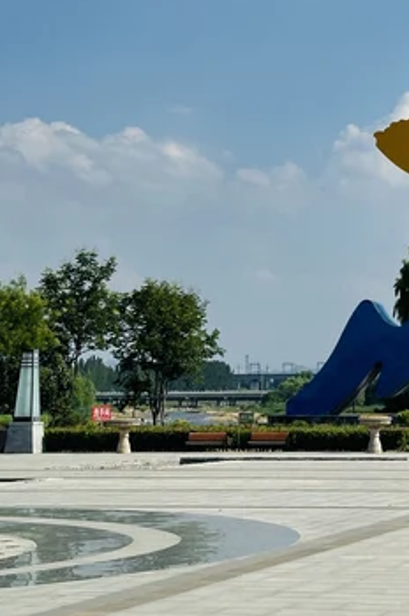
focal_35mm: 110
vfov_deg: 18.2
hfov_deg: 12.3
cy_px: 16
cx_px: 374
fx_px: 1878
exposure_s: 1/7634
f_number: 1.78
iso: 64
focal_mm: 6.86
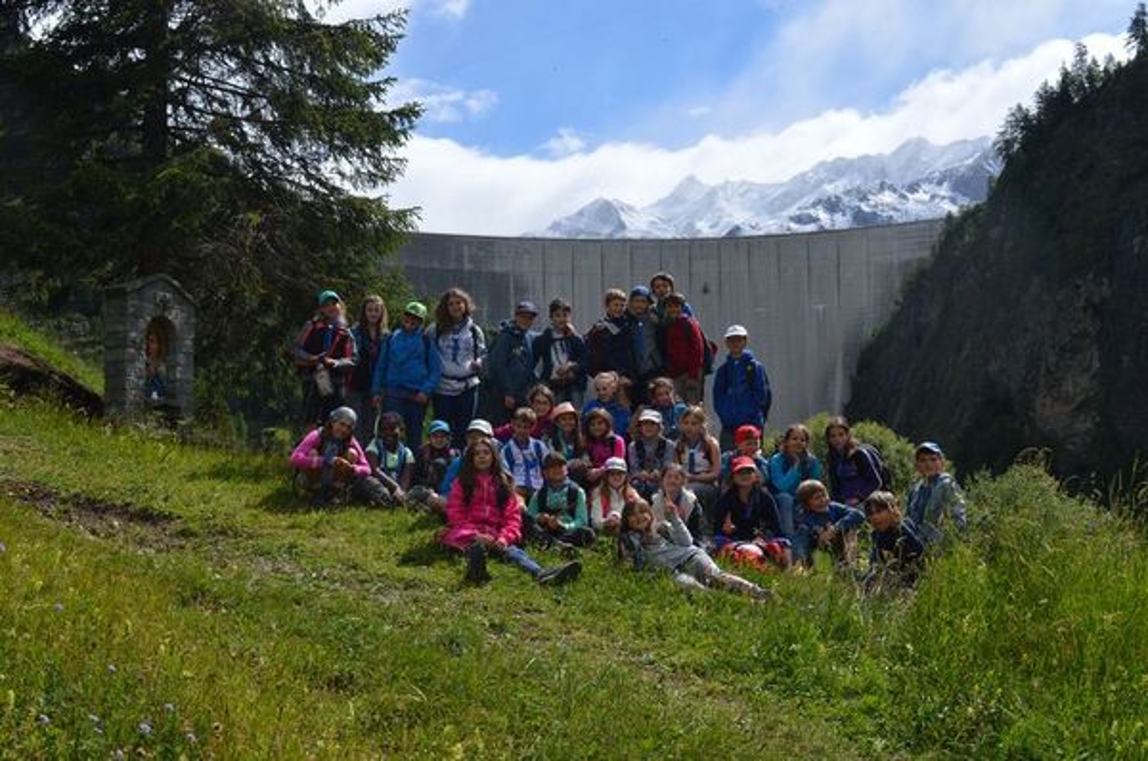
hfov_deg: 46.5
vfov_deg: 31.8
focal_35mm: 42
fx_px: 1337
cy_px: 380
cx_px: 574
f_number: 9
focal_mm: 28
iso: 100
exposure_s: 1/320
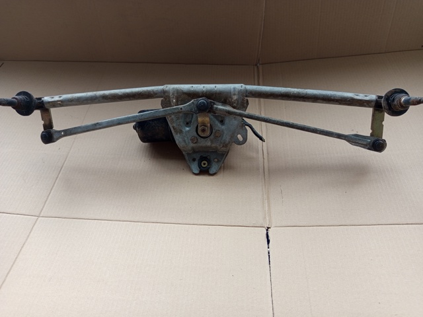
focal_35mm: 24
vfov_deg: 56.8
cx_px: 212
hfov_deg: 71.6
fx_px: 293
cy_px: 158
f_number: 1.7
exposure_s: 1/100
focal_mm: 5.24
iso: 104
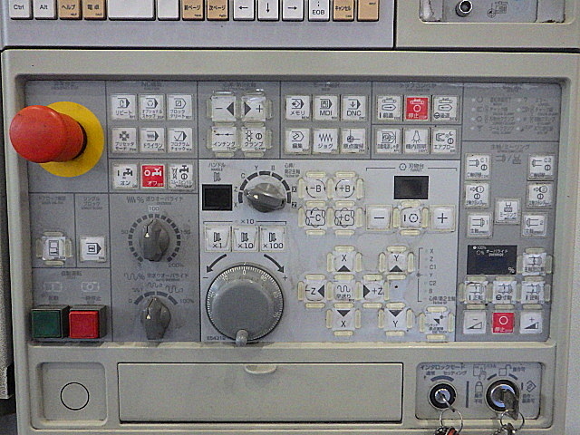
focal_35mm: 28
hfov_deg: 63.4
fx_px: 469
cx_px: 290
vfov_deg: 49.7
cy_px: 218
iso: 500
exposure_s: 1/45
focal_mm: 5
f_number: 3.5
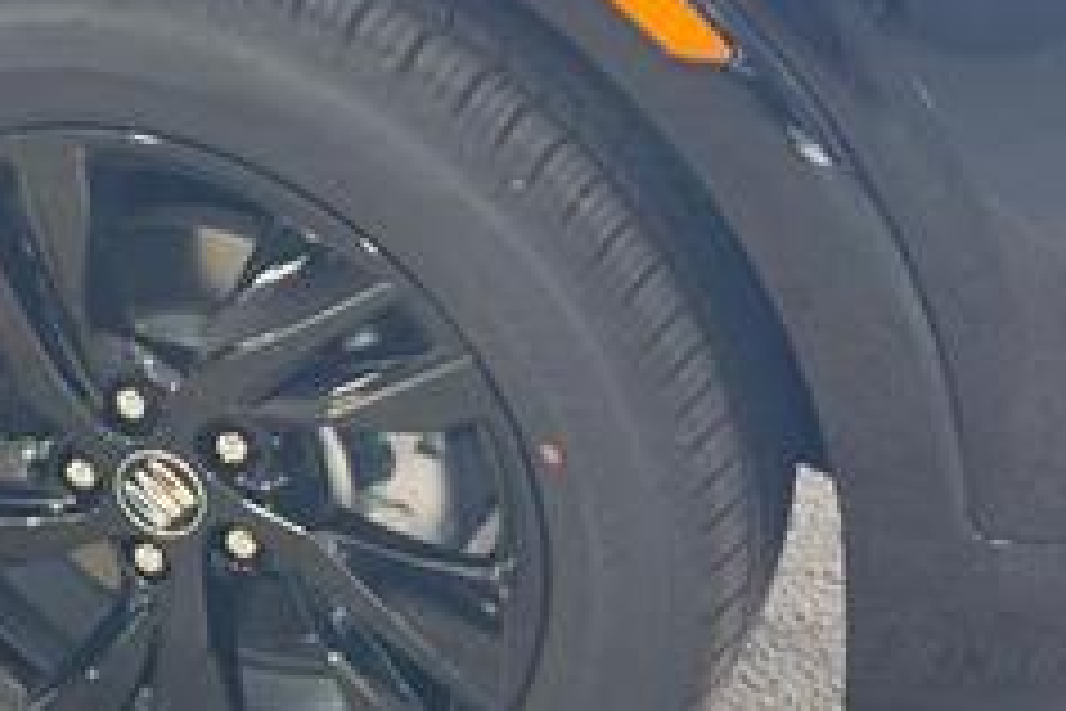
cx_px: 261
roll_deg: +0.5
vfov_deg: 12.9
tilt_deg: -29.4
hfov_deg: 19.1
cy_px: 346
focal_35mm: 106
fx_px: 3139
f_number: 1.78
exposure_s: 1/60
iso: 250
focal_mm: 6.76
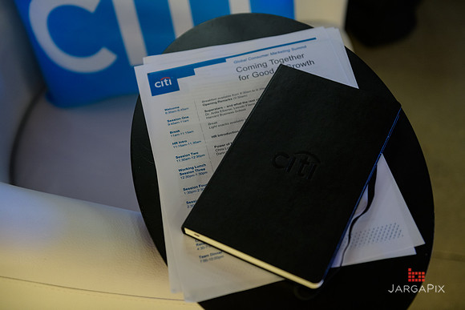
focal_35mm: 48
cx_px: 232
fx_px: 620
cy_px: 155
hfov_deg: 41.1
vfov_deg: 28.1
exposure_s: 1/50
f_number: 3.2
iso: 1250
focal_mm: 48
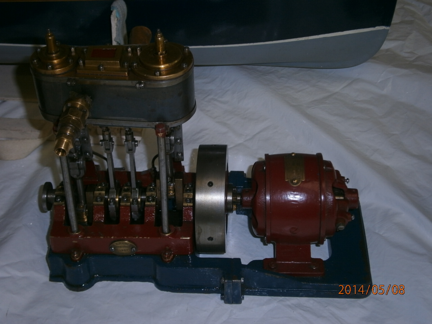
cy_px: 162
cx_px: 216
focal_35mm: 60
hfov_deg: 32.2
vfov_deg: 24.4
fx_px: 749
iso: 80
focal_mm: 10.7
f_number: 3.9
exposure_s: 1/50
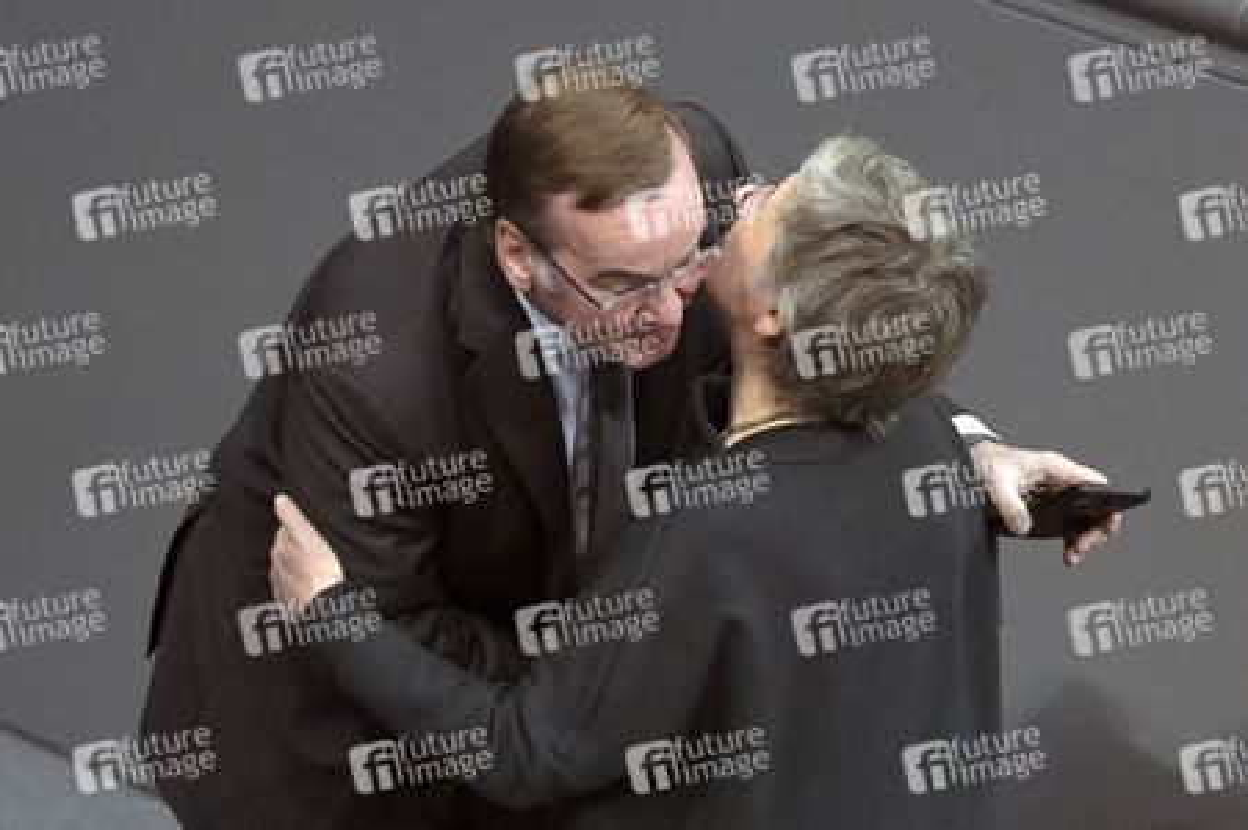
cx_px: 624
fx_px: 12471
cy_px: 415
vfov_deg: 3.8
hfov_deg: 5.7
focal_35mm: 360
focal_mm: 360
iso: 10000
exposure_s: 1/320
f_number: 5.6
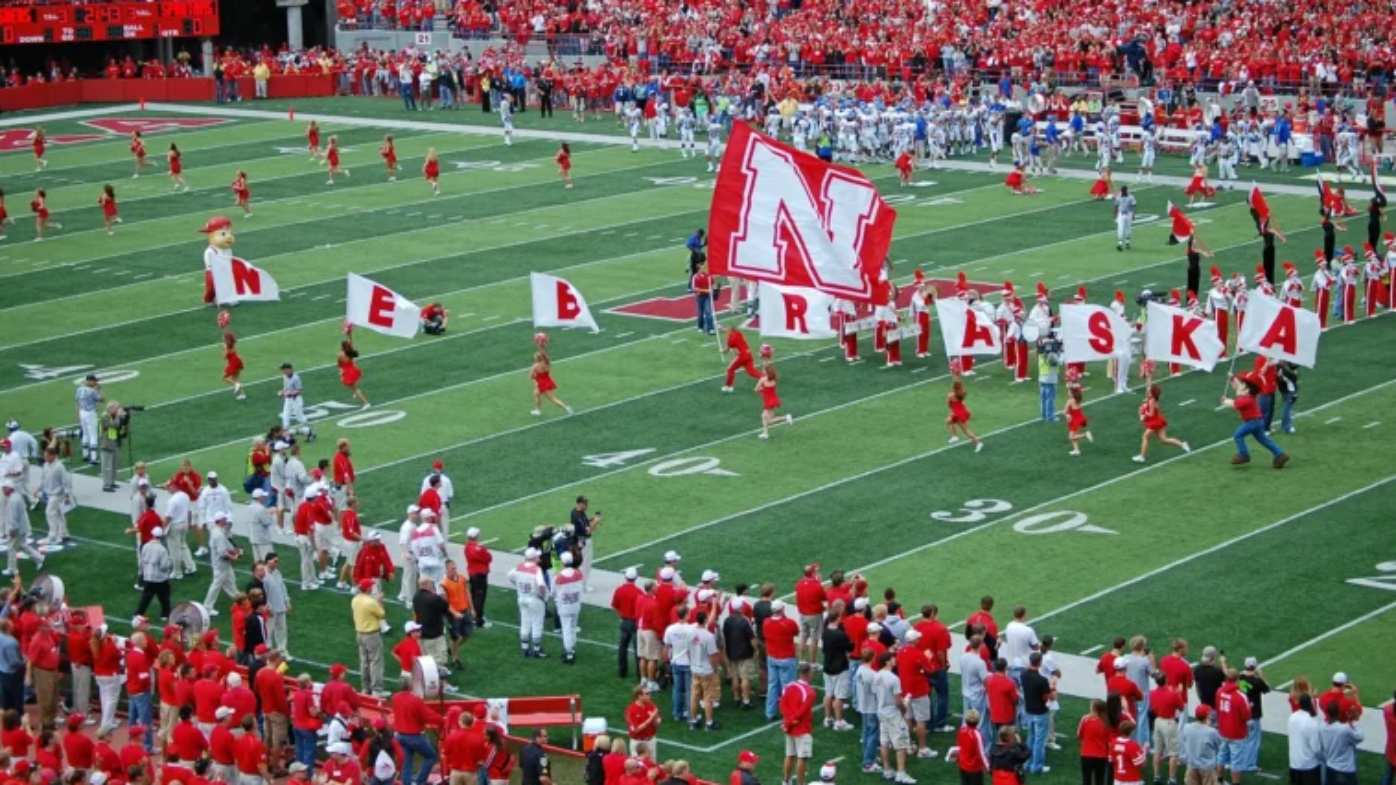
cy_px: 346
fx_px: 3239
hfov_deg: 24.3
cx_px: 694
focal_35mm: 88
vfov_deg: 13.8
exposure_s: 1/1000
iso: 220
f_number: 4
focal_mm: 55
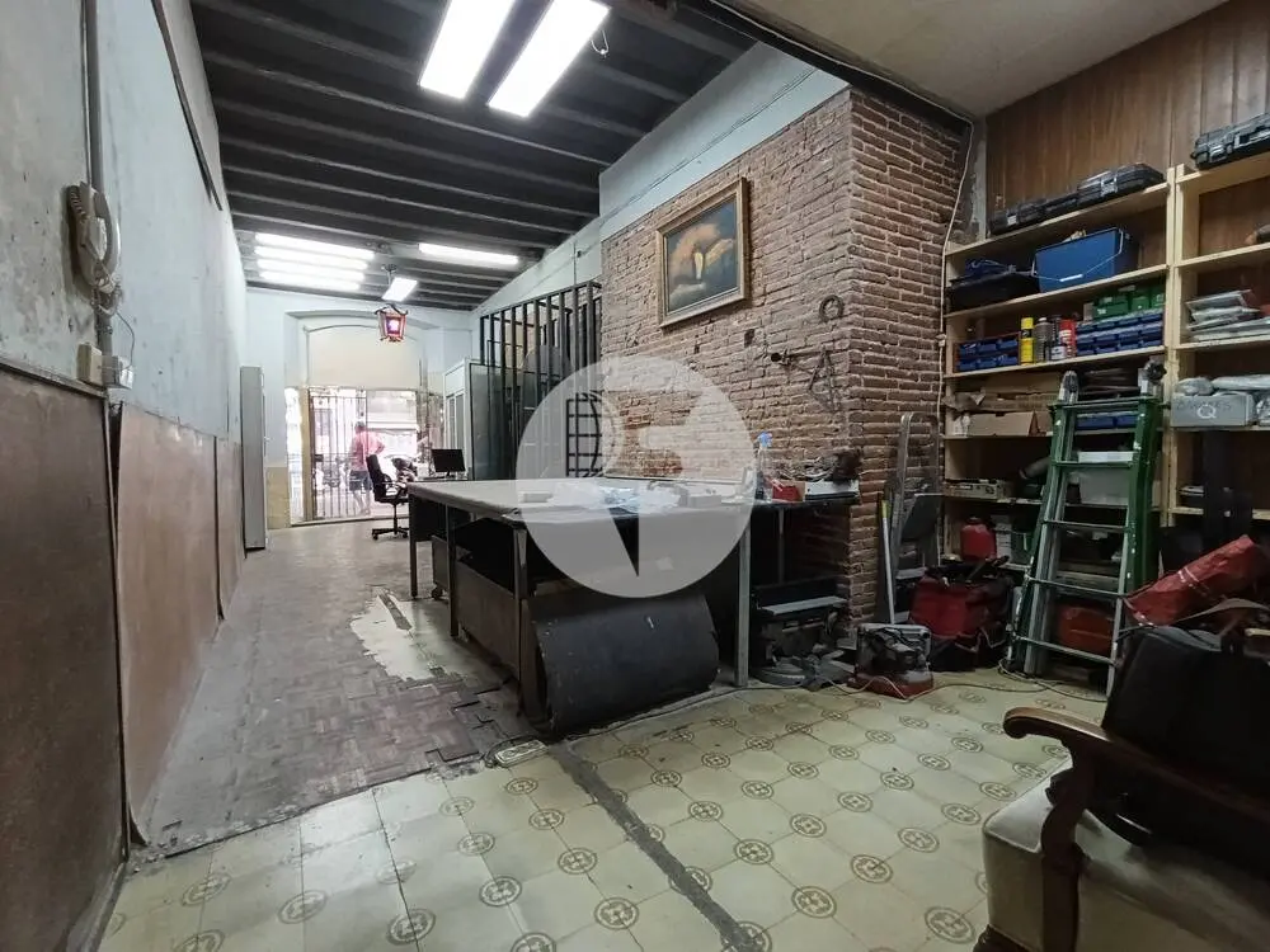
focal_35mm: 15
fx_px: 550
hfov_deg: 98.2
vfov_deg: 81.7
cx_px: 635
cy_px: 476
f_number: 2.2
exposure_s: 1/50
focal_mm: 1.65
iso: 500
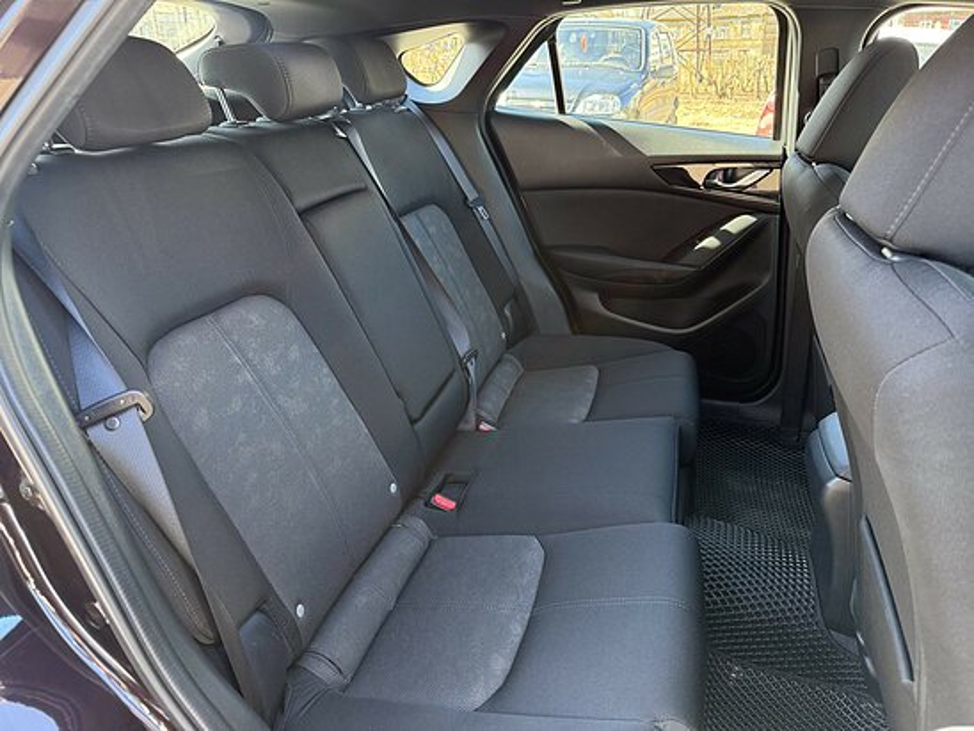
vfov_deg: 56.8
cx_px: 487
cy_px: 366
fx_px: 675
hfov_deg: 71.6
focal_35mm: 24
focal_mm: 6.76
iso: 200
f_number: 1.78
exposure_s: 1/87
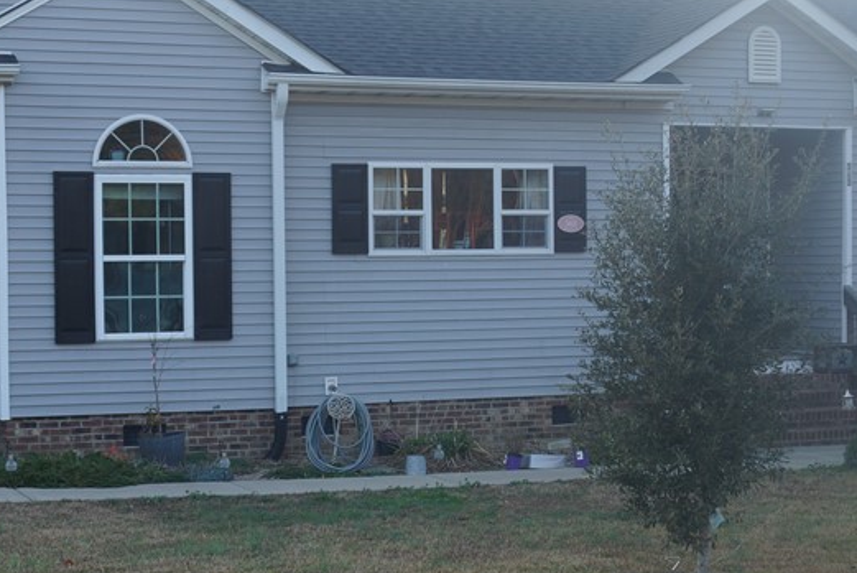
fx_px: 1786
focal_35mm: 75
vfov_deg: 18.2
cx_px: 372
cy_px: 318
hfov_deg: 27.0
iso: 100
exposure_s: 1/100
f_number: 5
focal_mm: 24
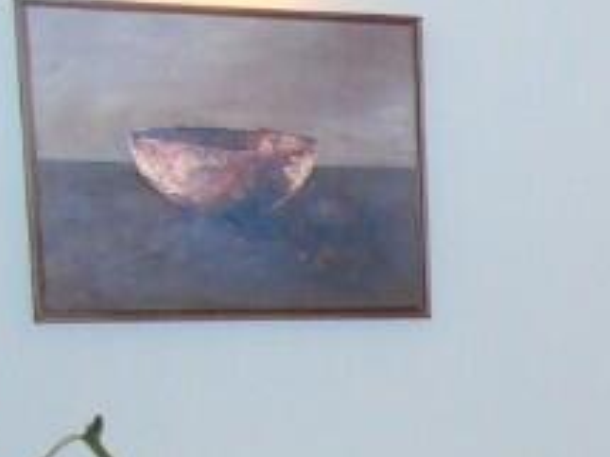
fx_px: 2096
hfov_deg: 14.2
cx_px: 1180
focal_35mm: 119
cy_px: 582
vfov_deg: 12.1
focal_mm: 4.4
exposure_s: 1/30
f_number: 3.4
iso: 200
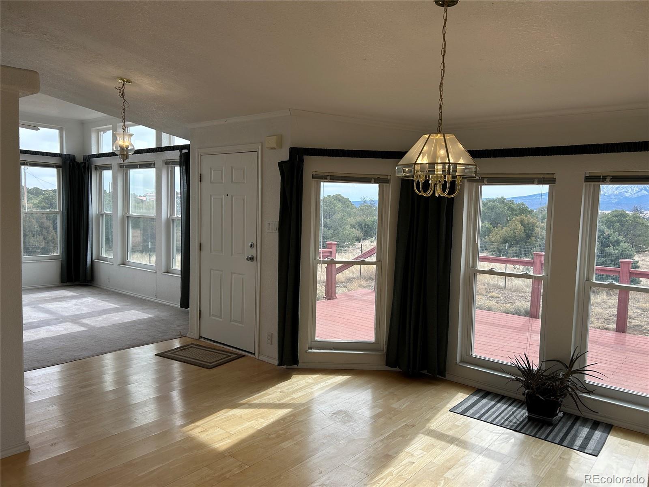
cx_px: 324
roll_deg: -1.0
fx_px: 487
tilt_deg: -4.3
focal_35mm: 26
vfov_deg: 53.1
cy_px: 244
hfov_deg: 67.3
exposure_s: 1/718
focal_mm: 5.7
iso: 50
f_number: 1.5
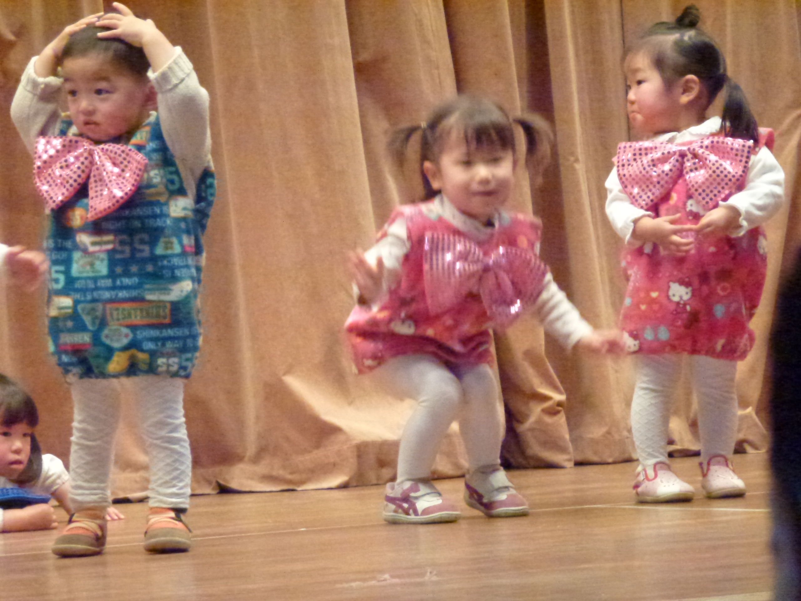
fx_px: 5368
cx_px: 400
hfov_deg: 8.5
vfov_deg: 6.4
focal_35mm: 232
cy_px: 300
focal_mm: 41.5
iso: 1600
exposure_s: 1/50
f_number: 5.6
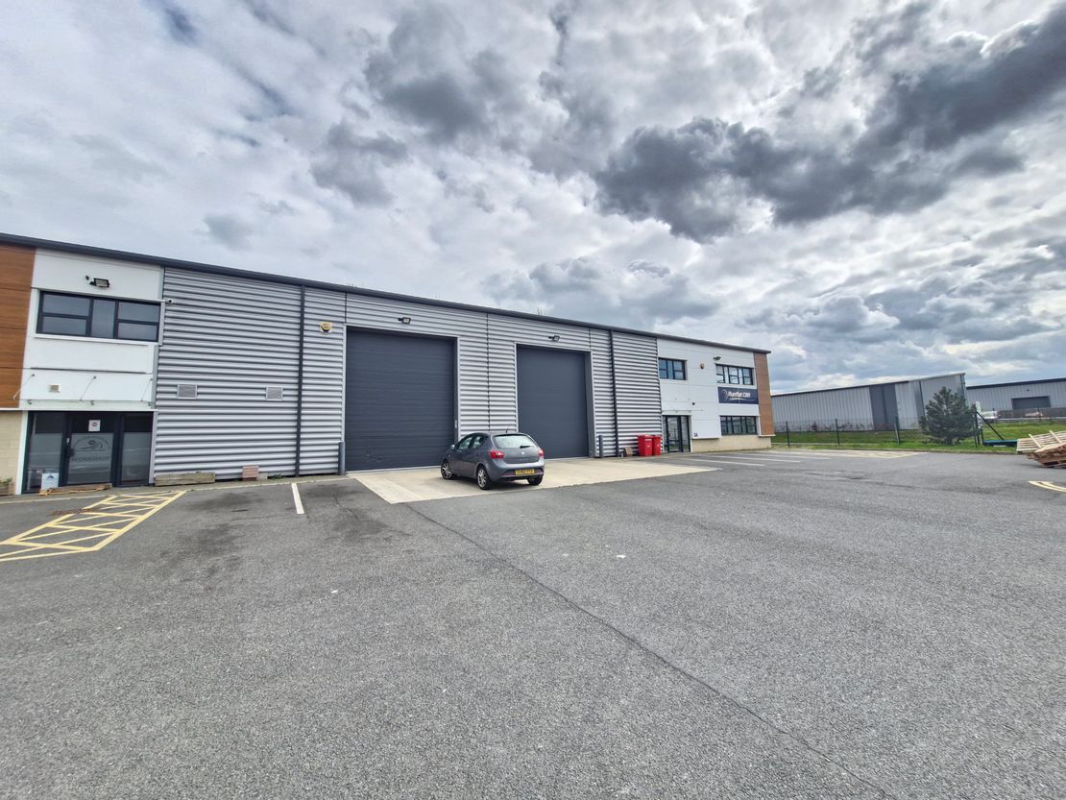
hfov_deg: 106.2
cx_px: 533
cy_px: 400
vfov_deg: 89.9
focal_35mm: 13
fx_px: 400
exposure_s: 1/640
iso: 50
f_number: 2.2
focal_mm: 1.74
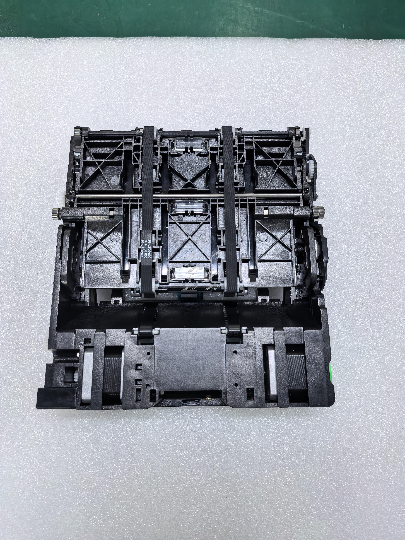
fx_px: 374
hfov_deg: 56.8
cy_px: 270
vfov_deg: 71.6
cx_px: 202
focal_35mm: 24
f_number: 2
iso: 160
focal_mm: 6.98
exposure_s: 1/100
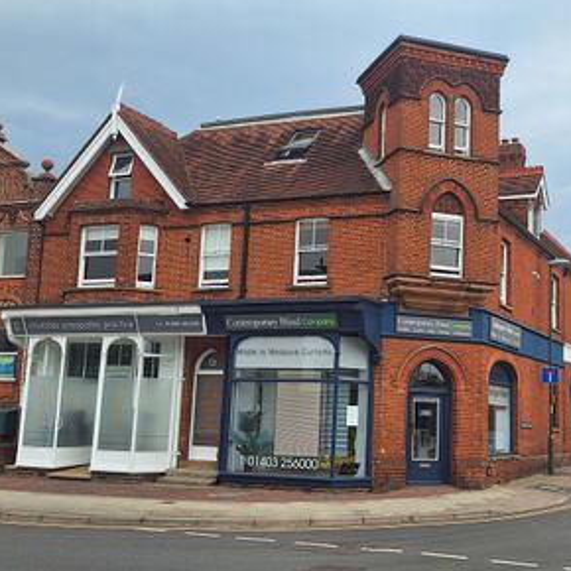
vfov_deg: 57.3
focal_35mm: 28
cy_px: 284
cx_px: 374
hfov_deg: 56.2
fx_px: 523
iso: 40
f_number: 1.8
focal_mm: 5.54
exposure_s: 1/736
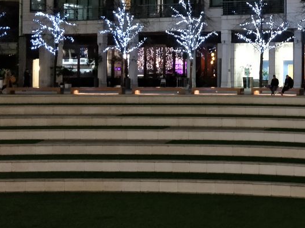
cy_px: 53
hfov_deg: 31.0
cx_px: 300
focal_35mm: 58
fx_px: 511
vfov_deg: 24.9
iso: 2000
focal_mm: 4.1
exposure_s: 1/17
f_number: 1.7
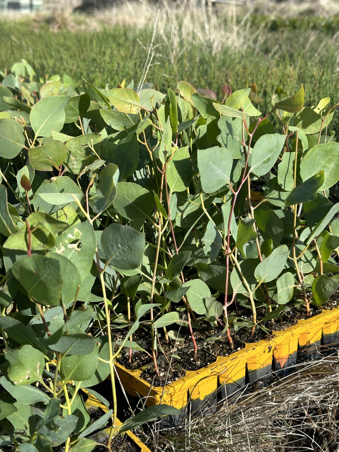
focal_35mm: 48
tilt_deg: -19.8
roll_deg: -0.3
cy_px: 226
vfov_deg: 39.7
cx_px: 170
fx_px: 627
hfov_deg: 30.3
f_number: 1.78
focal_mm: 6.86
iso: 64
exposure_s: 1/2028
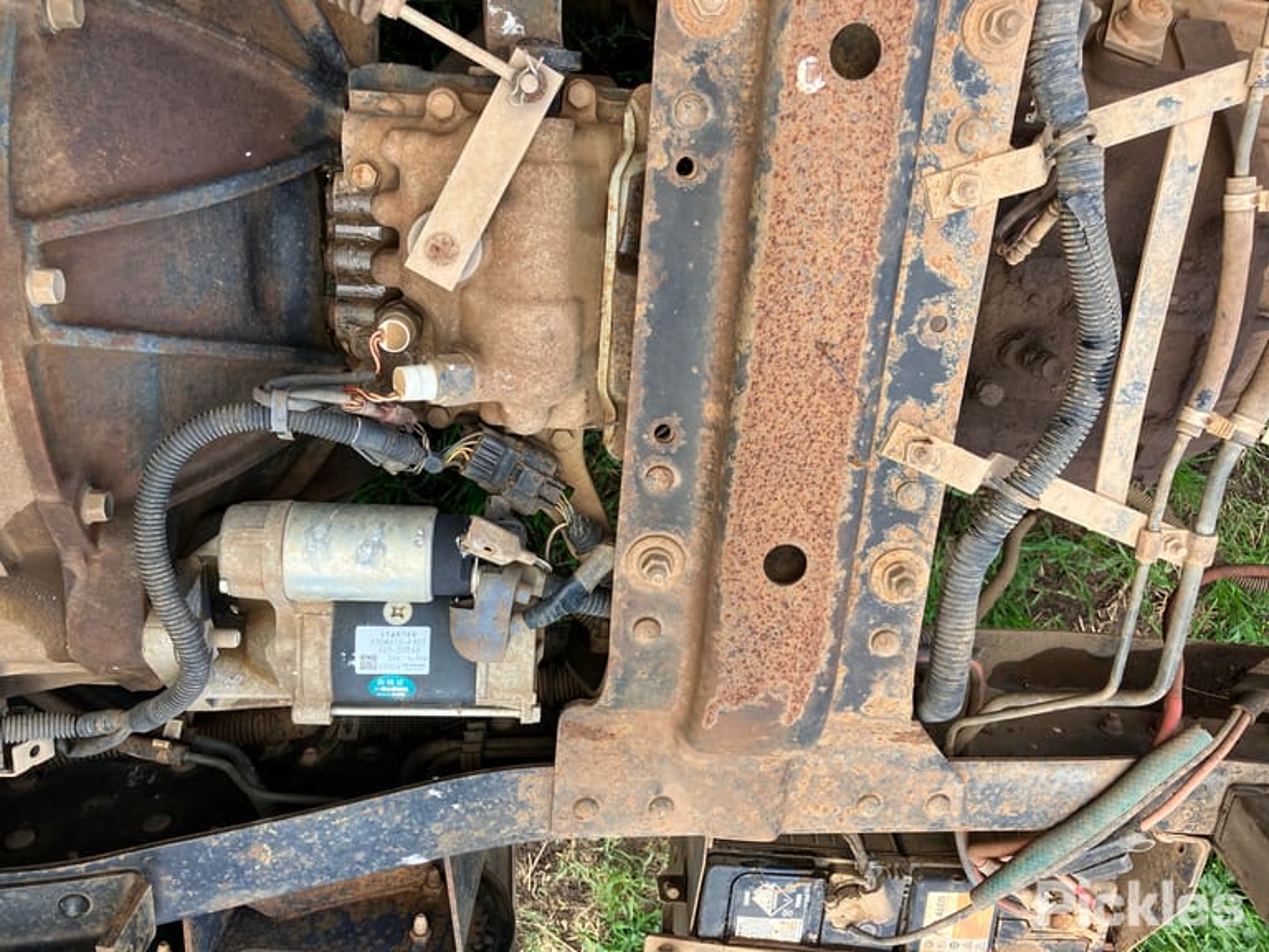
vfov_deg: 49.7
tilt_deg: -72.4
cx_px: 634
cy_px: 476
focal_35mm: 28
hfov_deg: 63.4
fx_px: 1026
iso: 25
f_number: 1.8
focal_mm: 3.99
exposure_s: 1/160
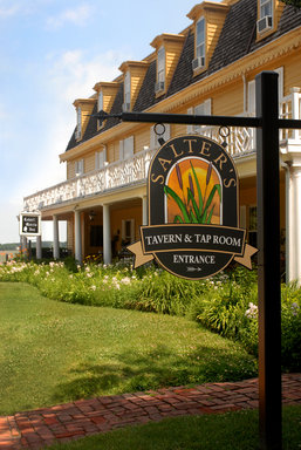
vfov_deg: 37.8
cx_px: 150
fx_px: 657
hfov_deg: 25.8
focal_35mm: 52
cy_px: 225
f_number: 7.1
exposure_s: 1/200
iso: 160
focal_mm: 35
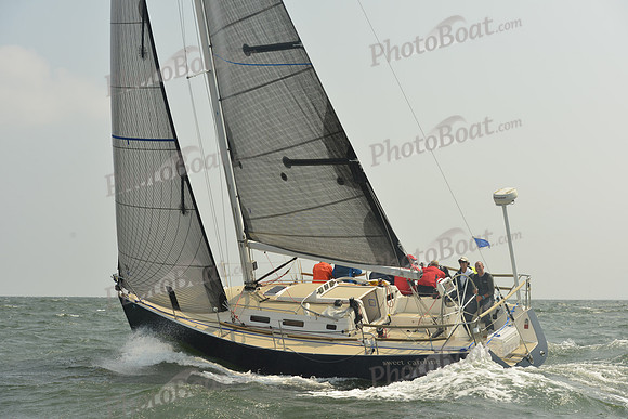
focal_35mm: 70
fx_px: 1221
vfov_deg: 19.5
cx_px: 314
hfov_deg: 28.8
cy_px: 210
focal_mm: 70
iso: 320
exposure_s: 1/1250
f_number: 9
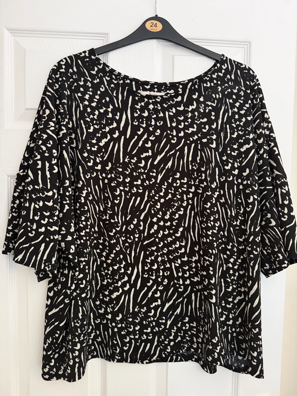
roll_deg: -0.8
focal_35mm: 24
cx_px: 148
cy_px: 198
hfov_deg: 56.8
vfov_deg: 71.6
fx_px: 275
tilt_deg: -3.3
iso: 1000
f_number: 1.78
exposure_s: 1/40
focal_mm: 6.76
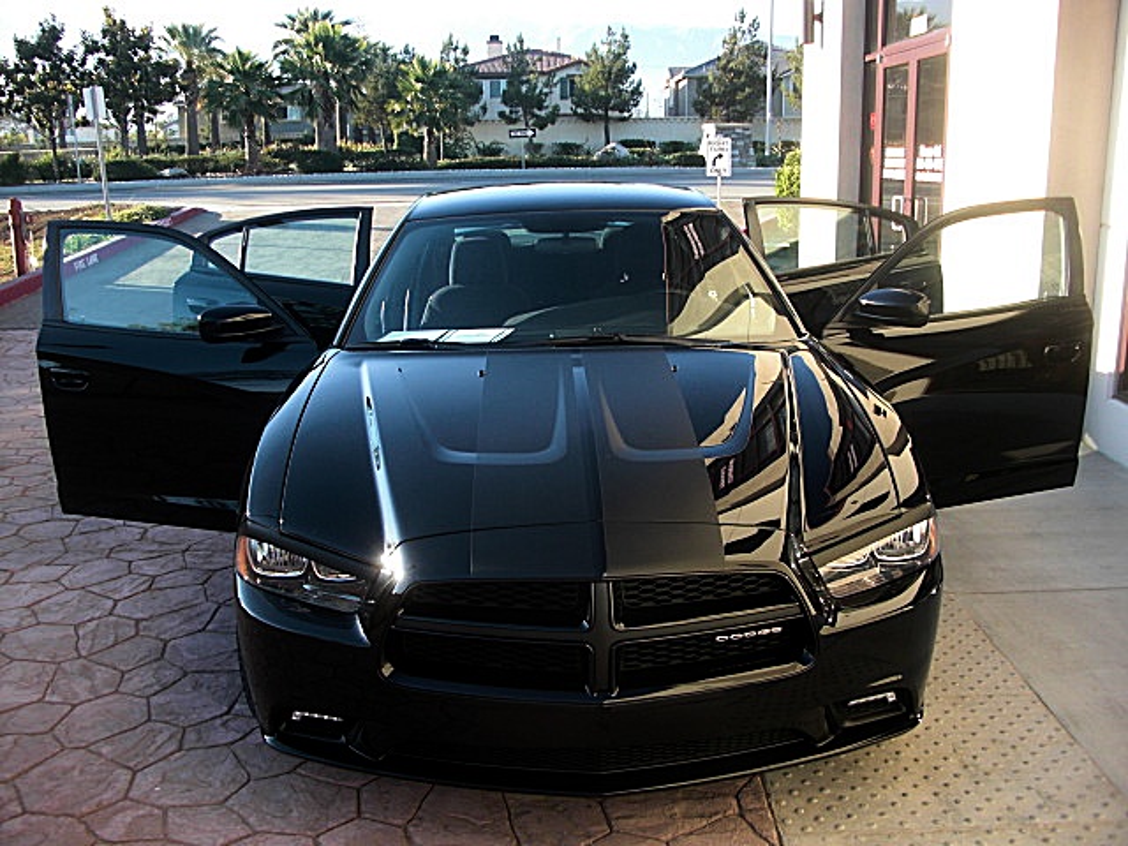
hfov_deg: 51.4
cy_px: 423
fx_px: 1173
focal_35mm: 36
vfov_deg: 39.7
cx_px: 564
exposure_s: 1/160
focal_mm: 6.3
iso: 50
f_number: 2.8
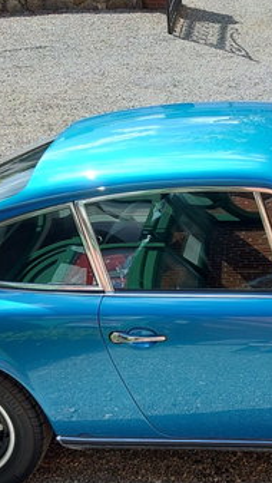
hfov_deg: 17.6
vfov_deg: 31.0
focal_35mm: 67
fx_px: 858
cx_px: 263
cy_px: 347
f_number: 1.8
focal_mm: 4
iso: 20
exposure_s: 1/230
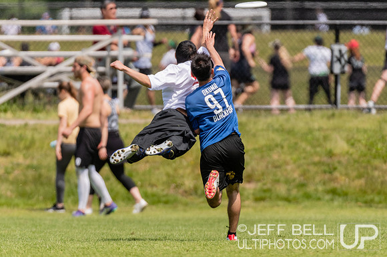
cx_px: 234
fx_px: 9493
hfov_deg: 2.3
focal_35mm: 884
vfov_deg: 1.6
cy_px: 138
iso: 360
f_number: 4
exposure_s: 1/2500
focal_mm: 400
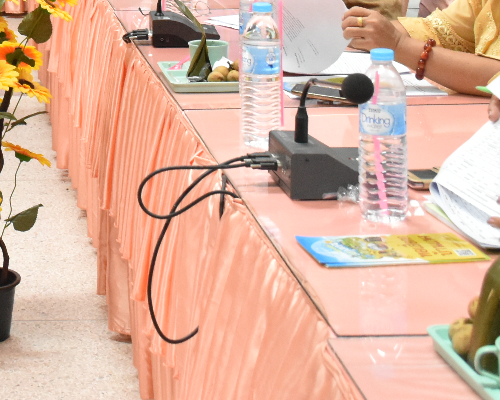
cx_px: -56
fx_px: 1622
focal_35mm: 110
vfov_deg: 13.4
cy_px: -160
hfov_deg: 16.9
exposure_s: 1/125
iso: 2500
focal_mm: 23
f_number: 5.6
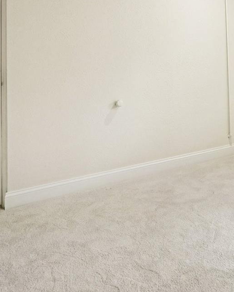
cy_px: 65
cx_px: 251
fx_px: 303
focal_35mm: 35
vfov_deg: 49.0
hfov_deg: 36.5
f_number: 8
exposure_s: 1/15
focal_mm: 10
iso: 400
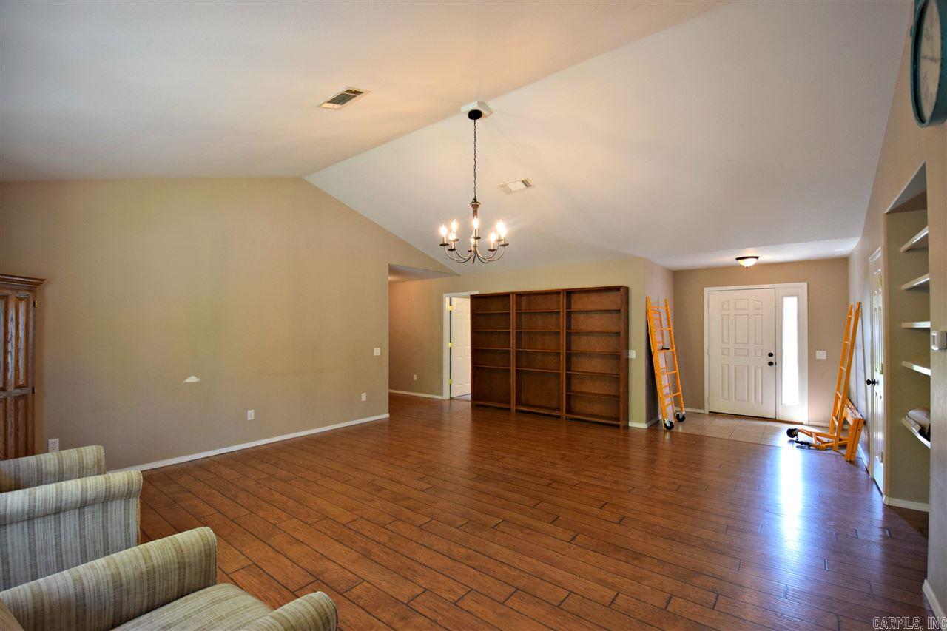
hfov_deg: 100.4
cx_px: 474
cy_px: 316
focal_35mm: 15
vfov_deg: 77.3
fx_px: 395
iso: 720
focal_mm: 10
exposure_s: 1/60
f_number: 4
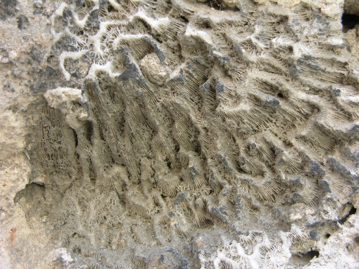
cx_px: 180
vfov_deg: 21.0
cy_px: 134
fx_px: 726
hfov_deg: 27.8
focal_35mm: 70
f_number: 3.3
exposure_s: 1/64.8
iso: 50
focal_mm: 17.8
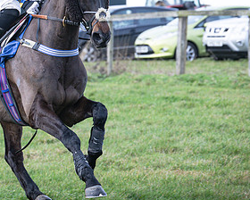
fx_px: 2131
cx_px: 114
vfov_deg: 5.4
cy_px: 43
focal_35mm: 288
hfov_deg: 6.7
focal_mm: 96
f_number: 4
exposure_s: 1/800
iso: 400
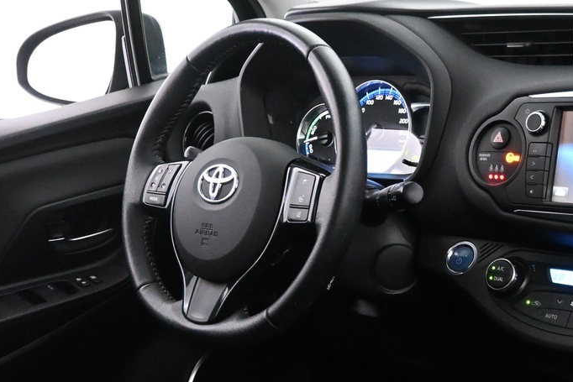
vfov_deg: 23.6
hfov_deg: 34.4
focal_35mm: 57
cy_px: 265
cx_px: 423
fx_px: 907
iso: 6400
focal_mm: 16
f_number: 3.5
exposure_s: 1/60
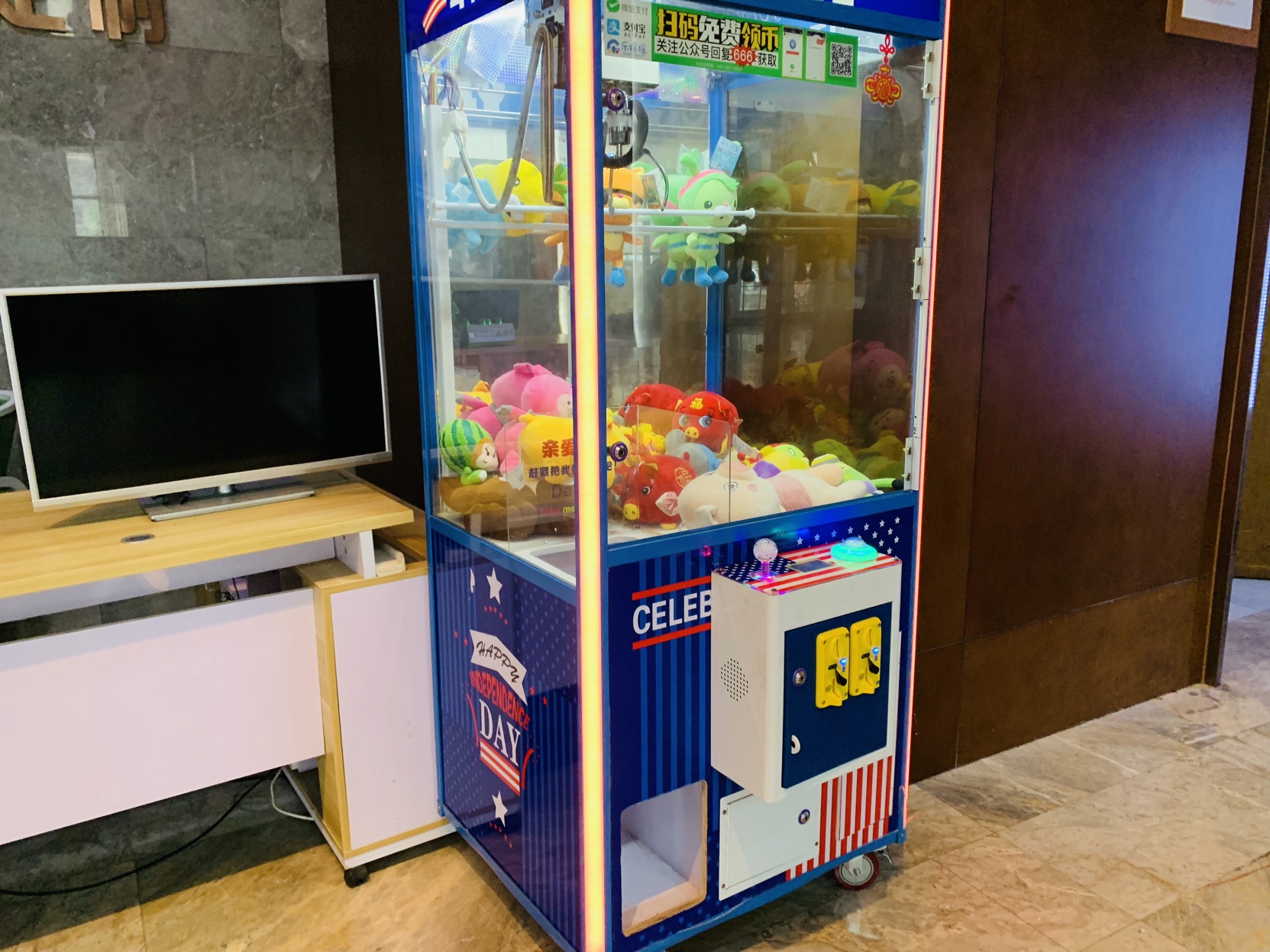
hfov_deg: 67.3
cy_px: 476
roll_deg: -0.1
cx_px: 635
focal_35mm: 26
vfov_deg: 53.1
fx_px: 954
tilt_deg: -10.4
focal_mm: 4.25
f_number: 1.8
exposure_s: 1/50
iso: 250
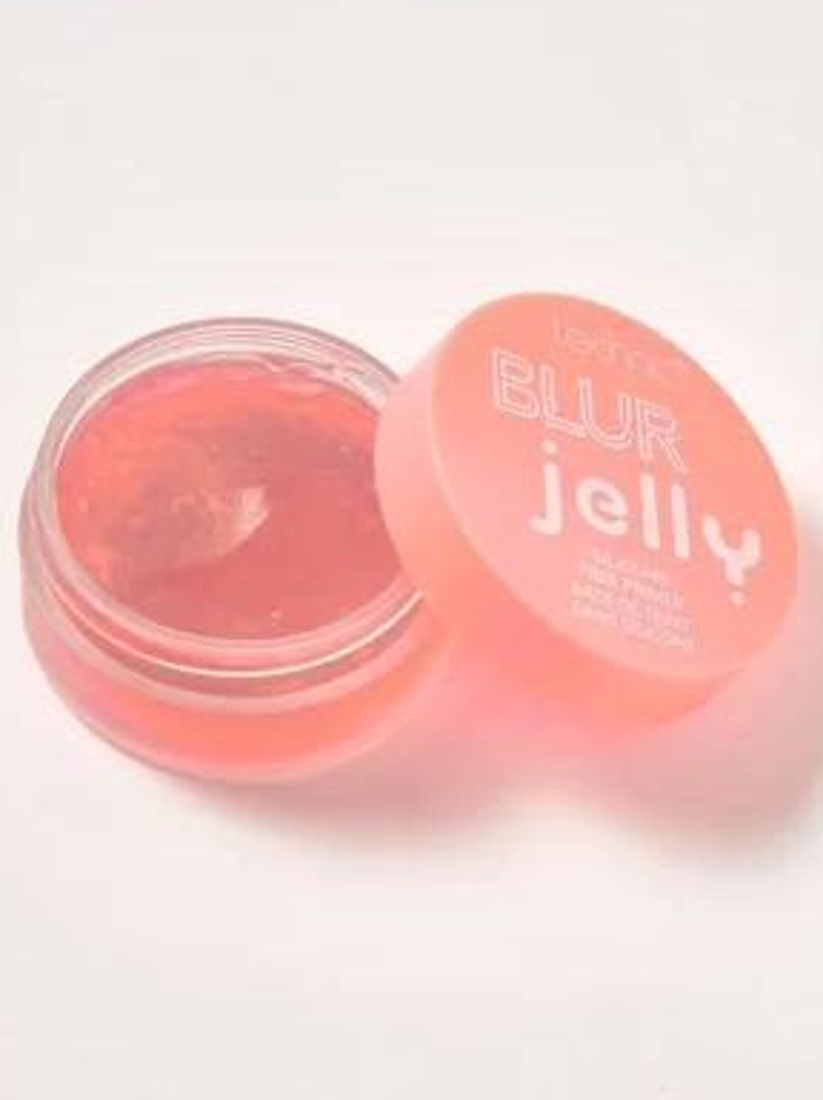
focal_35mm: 26
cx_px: 403
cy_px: 534
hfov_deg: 53.0
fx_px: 826
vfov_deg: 67.3
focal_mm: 4.5
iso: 125
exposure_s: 1/320
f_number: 3.7
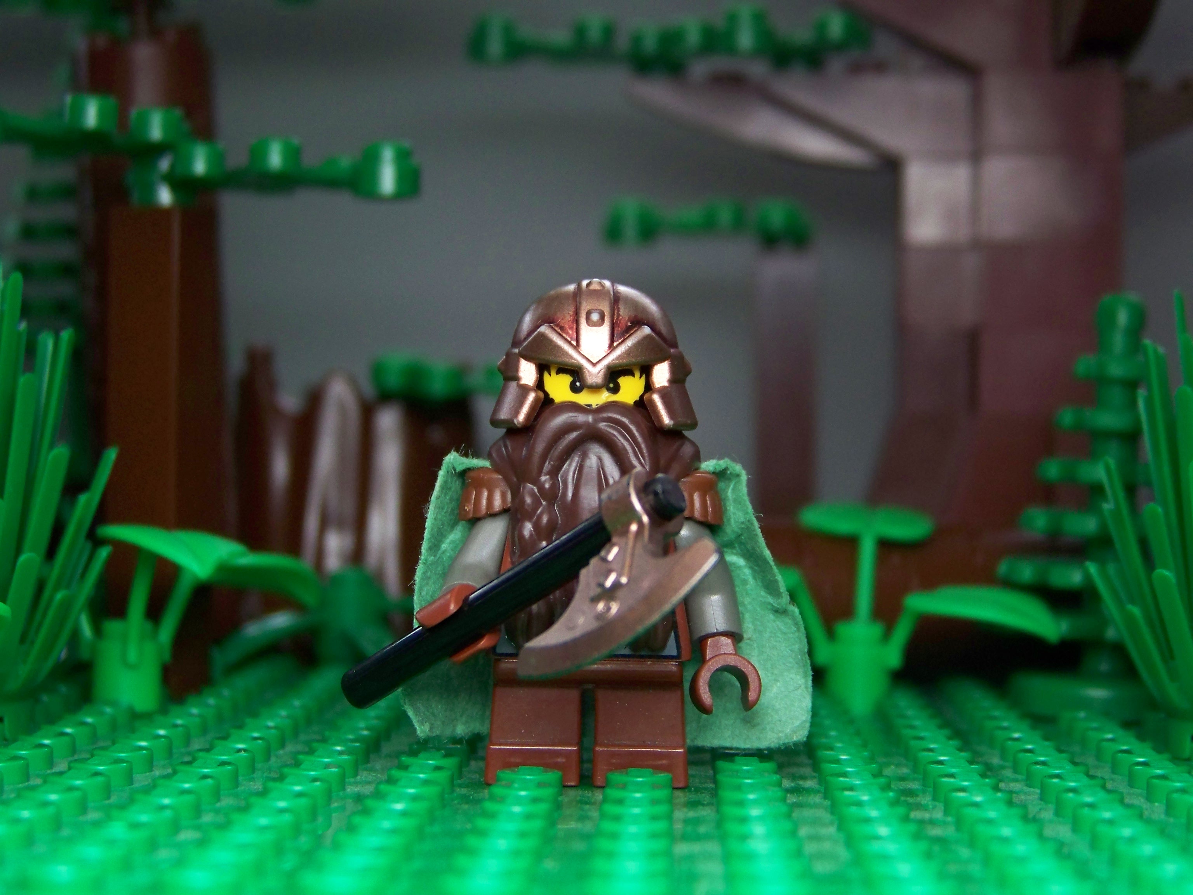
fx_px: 2688
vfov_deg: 18.9
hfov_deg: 25.0
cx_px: 596
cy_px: 448
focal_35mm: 78
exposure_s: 1/30
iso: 200
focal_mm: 13.2
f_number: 3.2
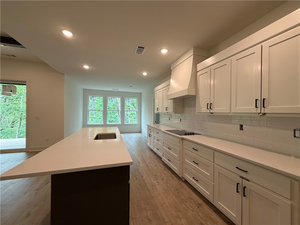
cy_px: 112
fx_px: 121
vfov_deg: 85.7
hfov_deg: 102.1
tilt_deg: +0.6
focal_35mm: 14
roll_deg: -0.8
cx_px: 150
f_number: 2.2
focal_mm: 2.22
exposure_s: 1/120
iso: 125
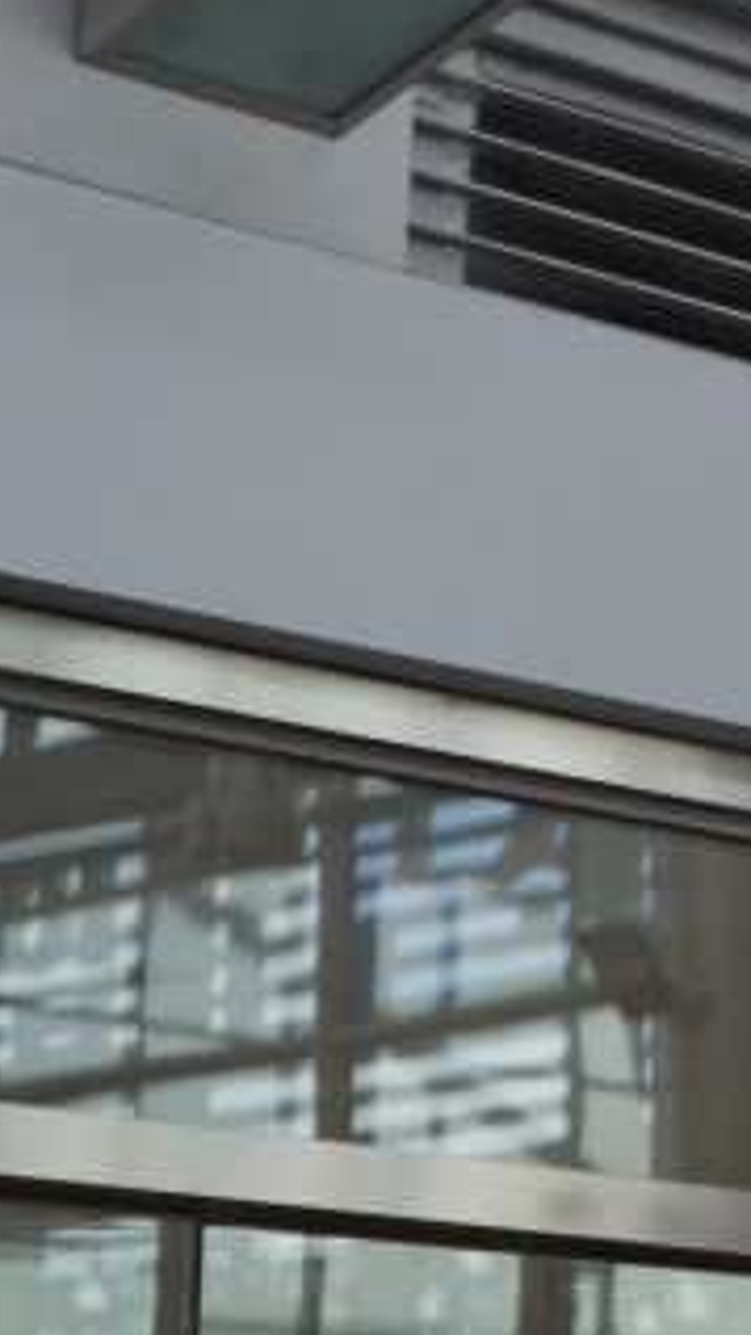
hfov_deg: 7.0
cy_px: 202
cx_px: 1796
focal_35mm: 163
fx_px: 5755
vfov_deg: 13.1
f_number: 4.5
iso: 320
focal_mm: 33
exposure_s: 1/60
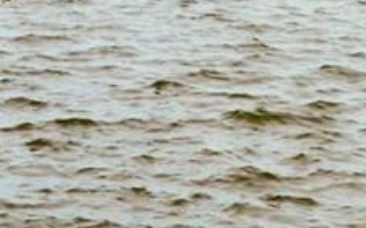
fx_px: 1943
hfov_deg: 10.8
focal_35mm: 195
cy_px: -24
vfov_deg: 6.7
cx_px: 218
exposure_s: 1/250
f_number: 7.1
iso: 100
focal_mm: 28
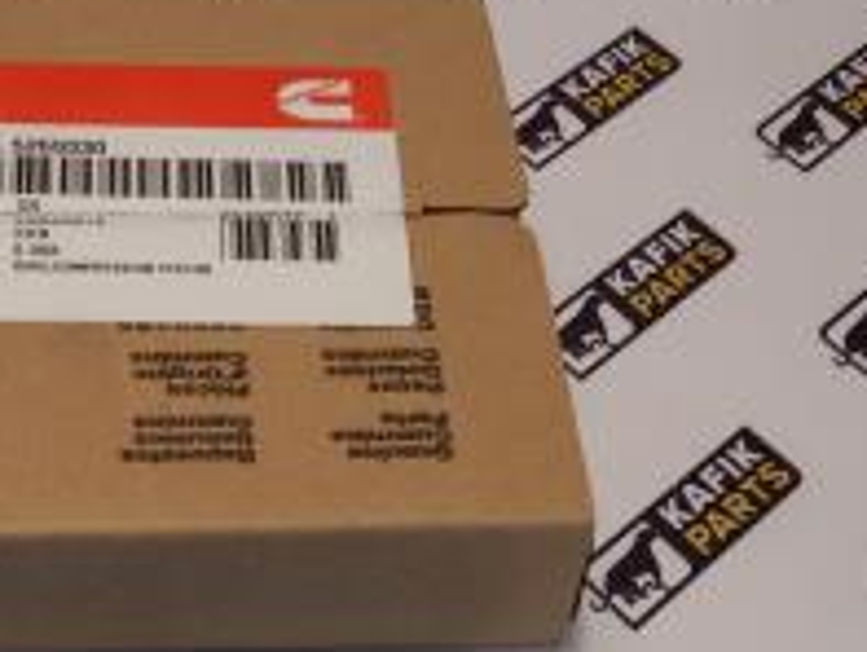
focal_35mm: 85
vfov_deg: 16.6
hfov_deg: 22.5
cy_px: 791
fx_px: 2130
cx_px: 114
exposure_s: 1/50
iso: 50
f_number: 2.4
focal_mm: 2.93
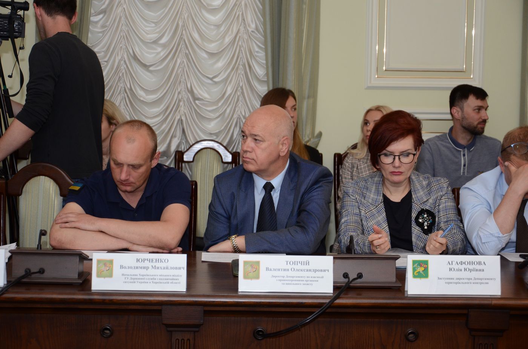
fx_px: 1142
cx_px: 264
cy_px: 174
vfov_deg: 17.4
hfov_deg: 26.0
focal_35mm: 78
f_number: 5
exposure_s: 1/200
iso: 800
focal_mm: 52
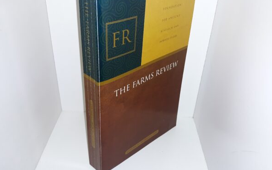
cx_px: 136
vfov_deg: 41.8
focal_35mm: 30
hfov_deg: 62.9
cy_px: 77
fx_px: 222
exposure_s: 1/120
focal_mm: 3.7
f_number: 1.7
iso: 64
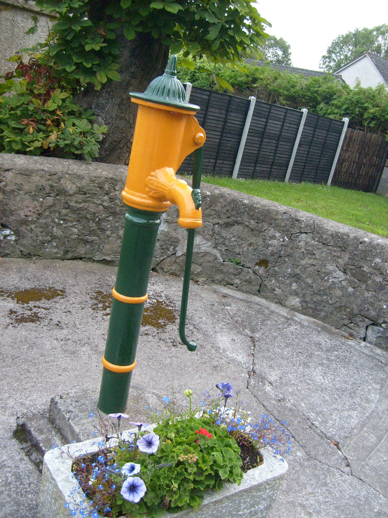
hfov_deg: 40.7
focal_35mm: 35
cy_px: 259
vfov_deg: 52.6
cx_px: 194
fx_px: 523
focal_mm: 5.8
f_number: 2.8
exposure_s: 1/45
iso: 160
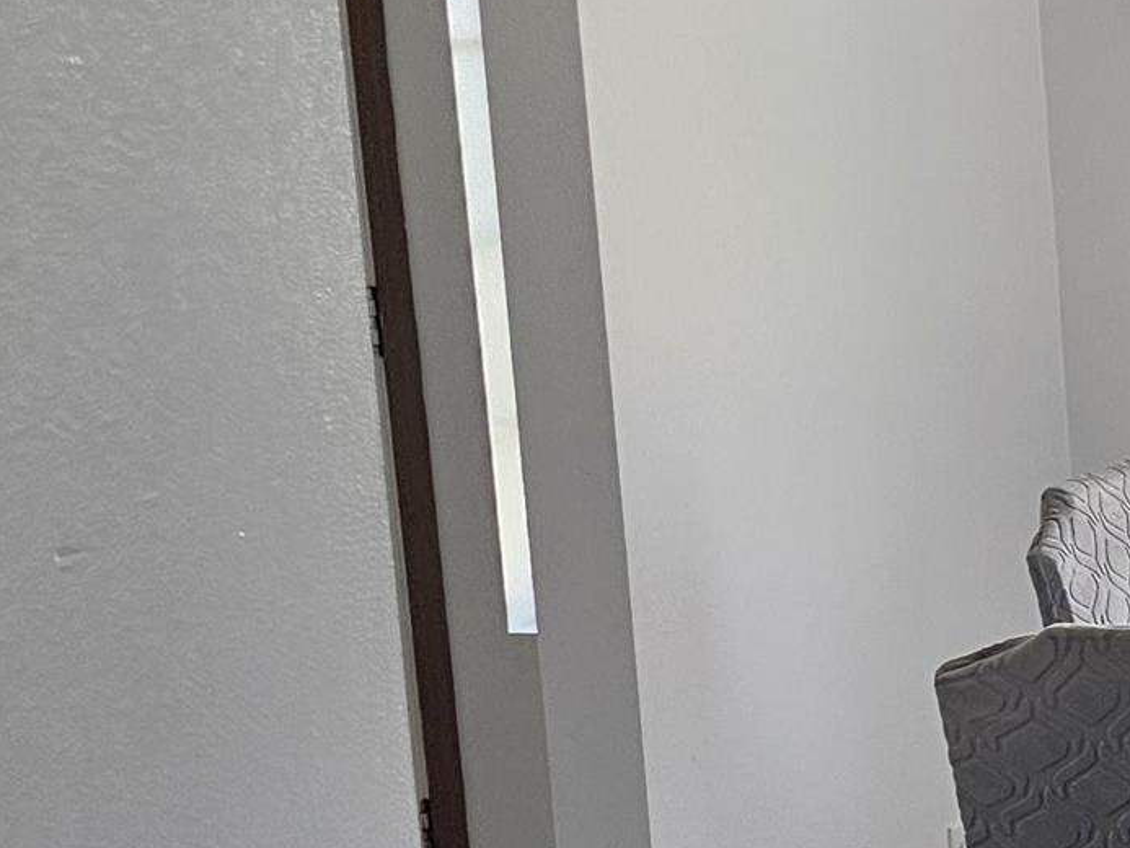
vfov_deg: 14.4
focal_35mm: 102
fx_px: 3330
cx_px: 2227
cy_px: 656
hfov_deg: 15.5
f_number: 1.7
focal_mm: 6.3
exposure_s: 1/120
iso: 100
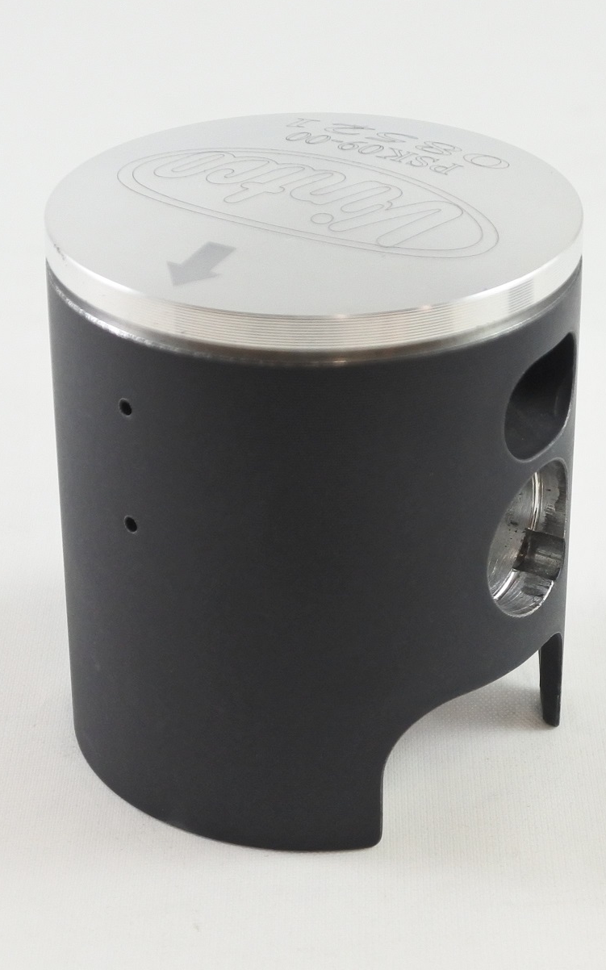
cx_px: 316
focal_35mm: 62
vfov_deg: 33.0
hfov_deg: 21.0
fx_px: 1639
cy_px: 480
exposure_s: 1/125
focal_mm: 15
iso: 560
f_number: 4.2
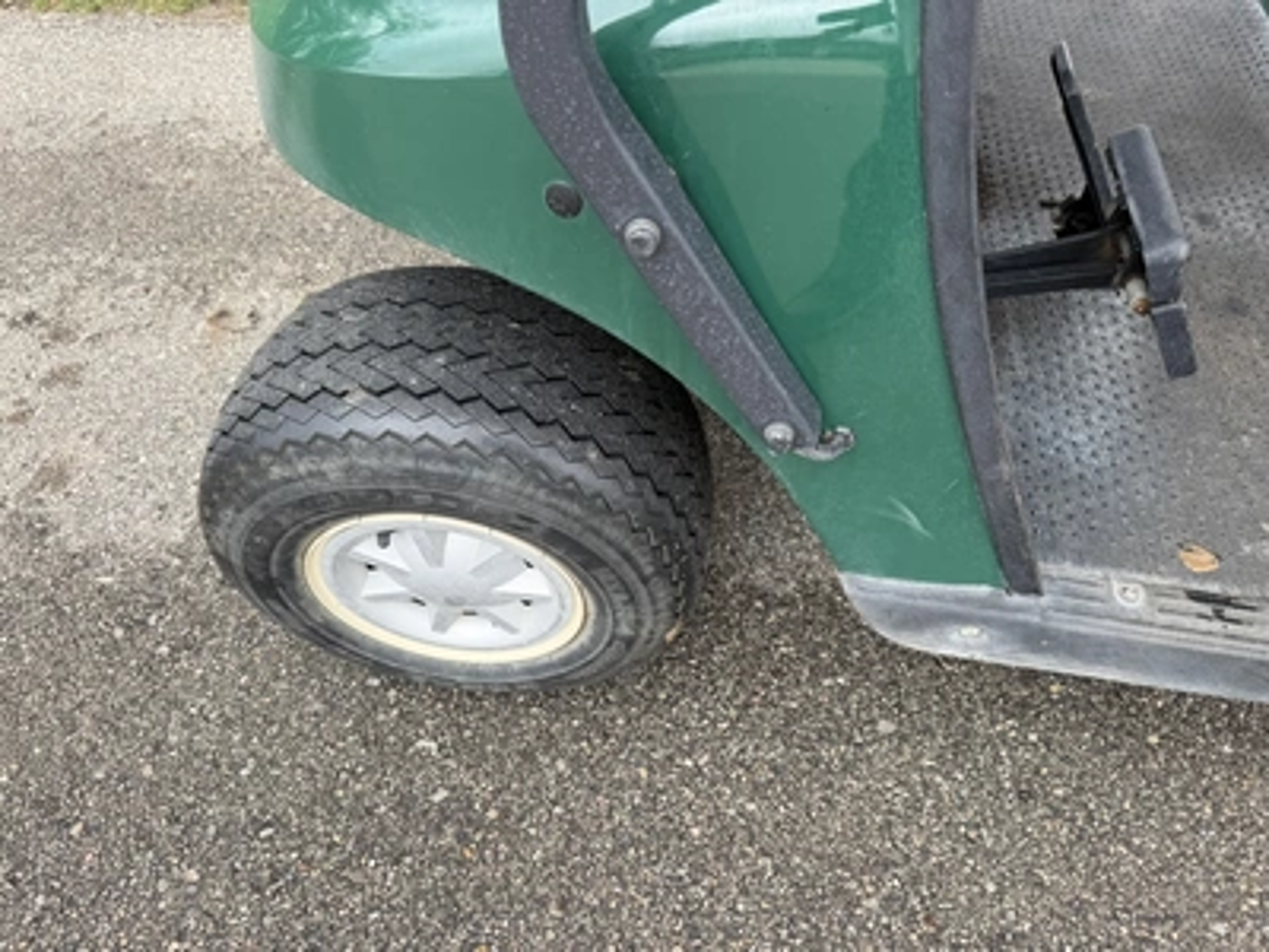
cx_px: 634
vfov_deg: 56.8
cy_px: 476
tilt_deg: -52.7
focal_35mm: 24
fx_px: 880
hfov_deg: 71.6
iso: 80
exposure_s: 1/750
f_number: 1.78
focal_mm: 6.76
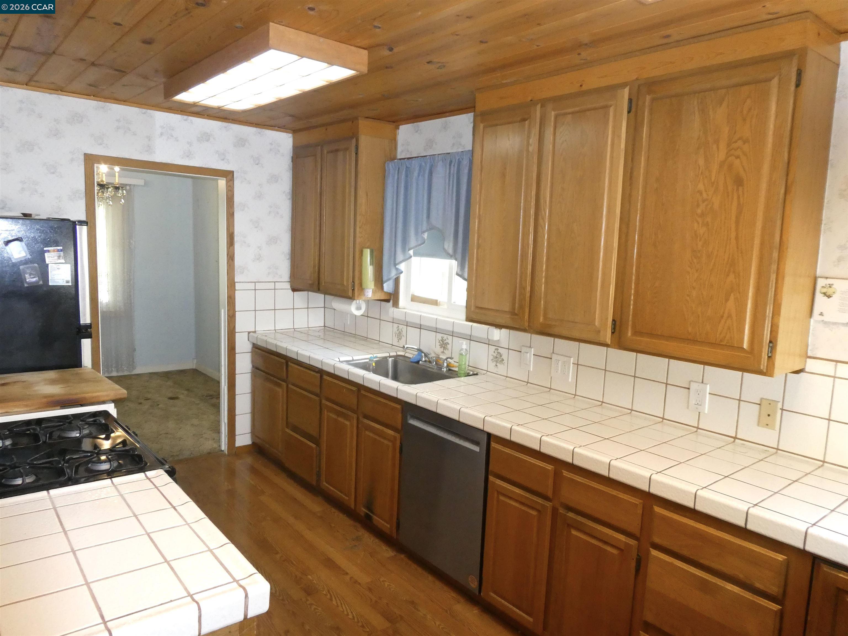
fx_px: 588
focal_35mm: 24
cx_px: 424
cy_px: 318
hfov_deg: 71.6
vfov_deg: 56.8
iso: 640
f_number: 3.3
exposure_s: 1/60
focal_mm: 4.3
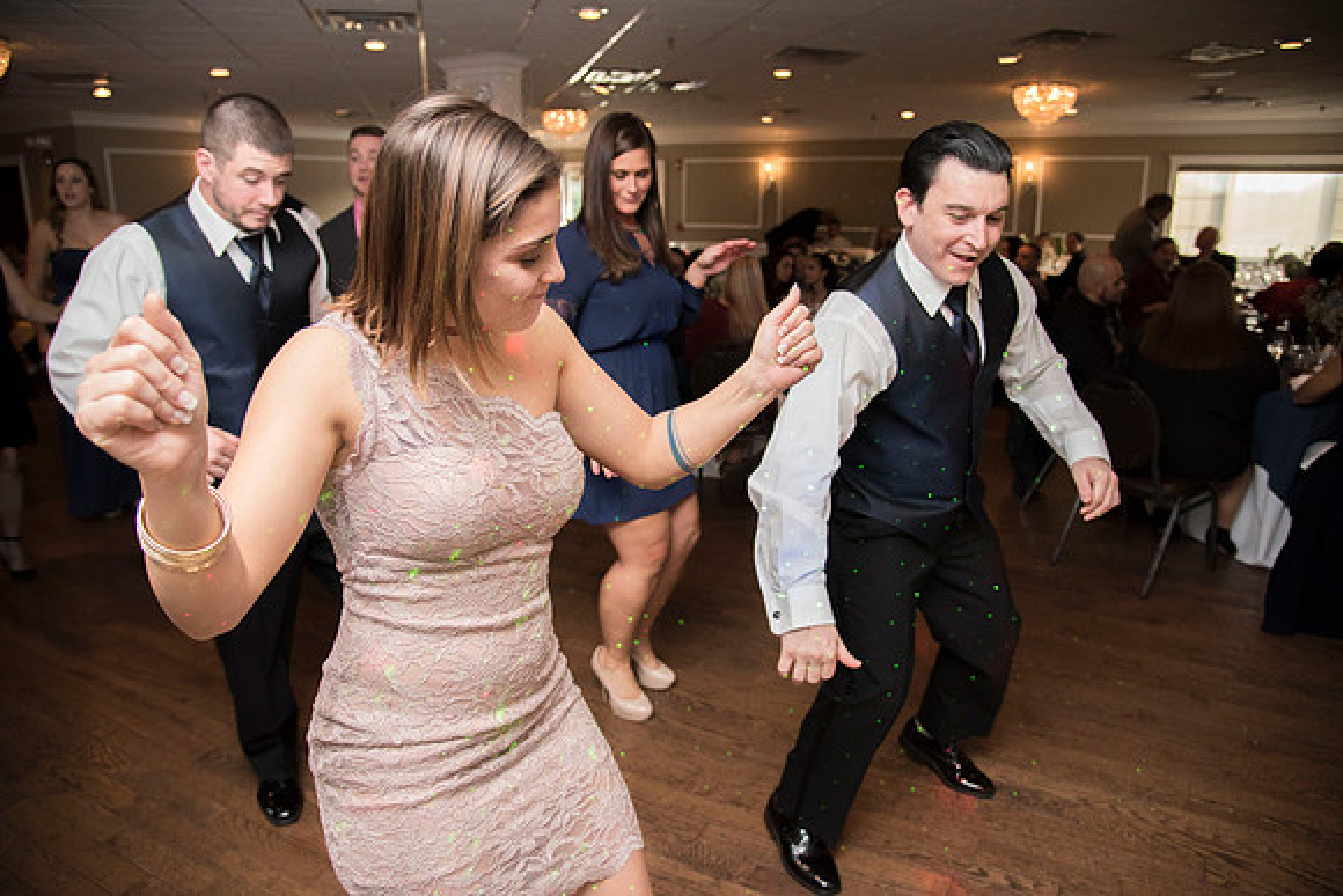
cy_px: 448
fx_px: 896
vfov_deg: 53.2
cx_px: 672
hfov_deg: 73.7
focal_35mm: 24
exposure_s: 1/160
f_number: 4
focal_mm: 24
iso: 2000
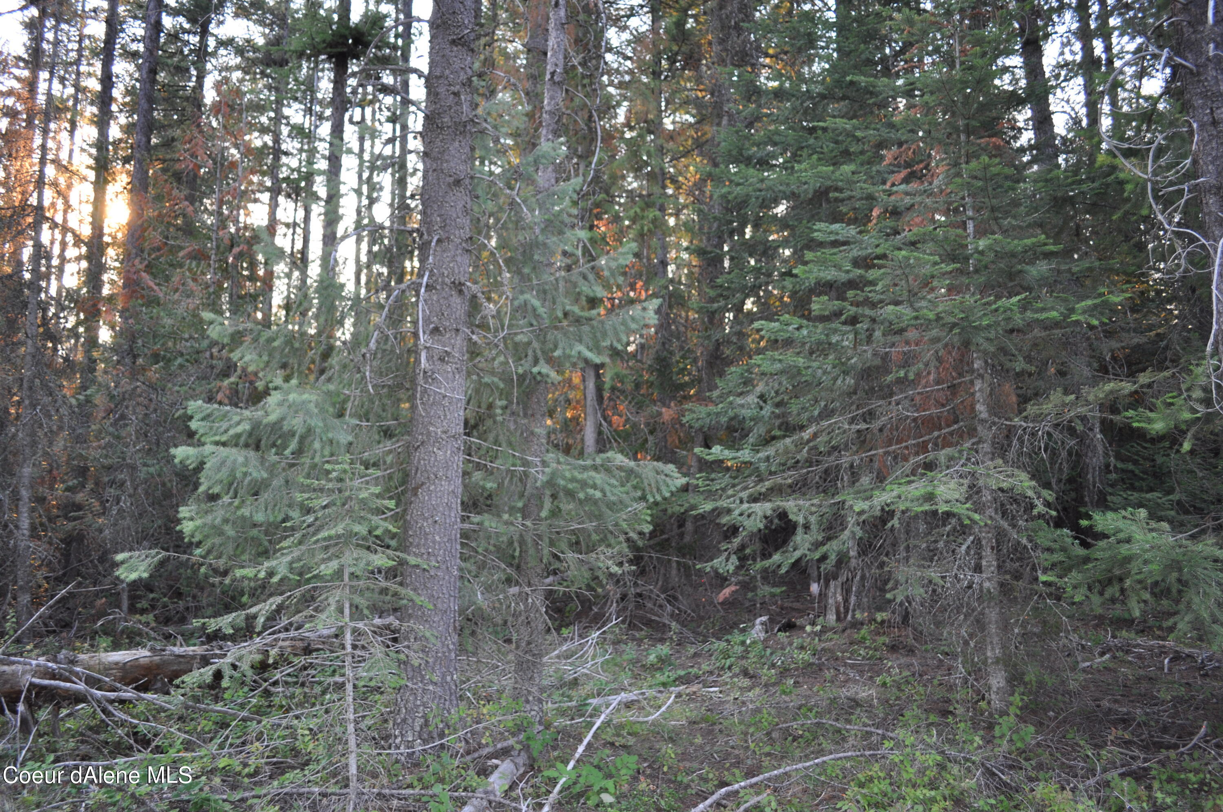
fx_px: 916
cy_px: 406
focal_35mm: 27
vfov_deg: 47.8
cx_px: 612
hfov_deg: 67.4
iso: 500
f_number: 3.5
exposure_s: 1/125
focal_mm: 18
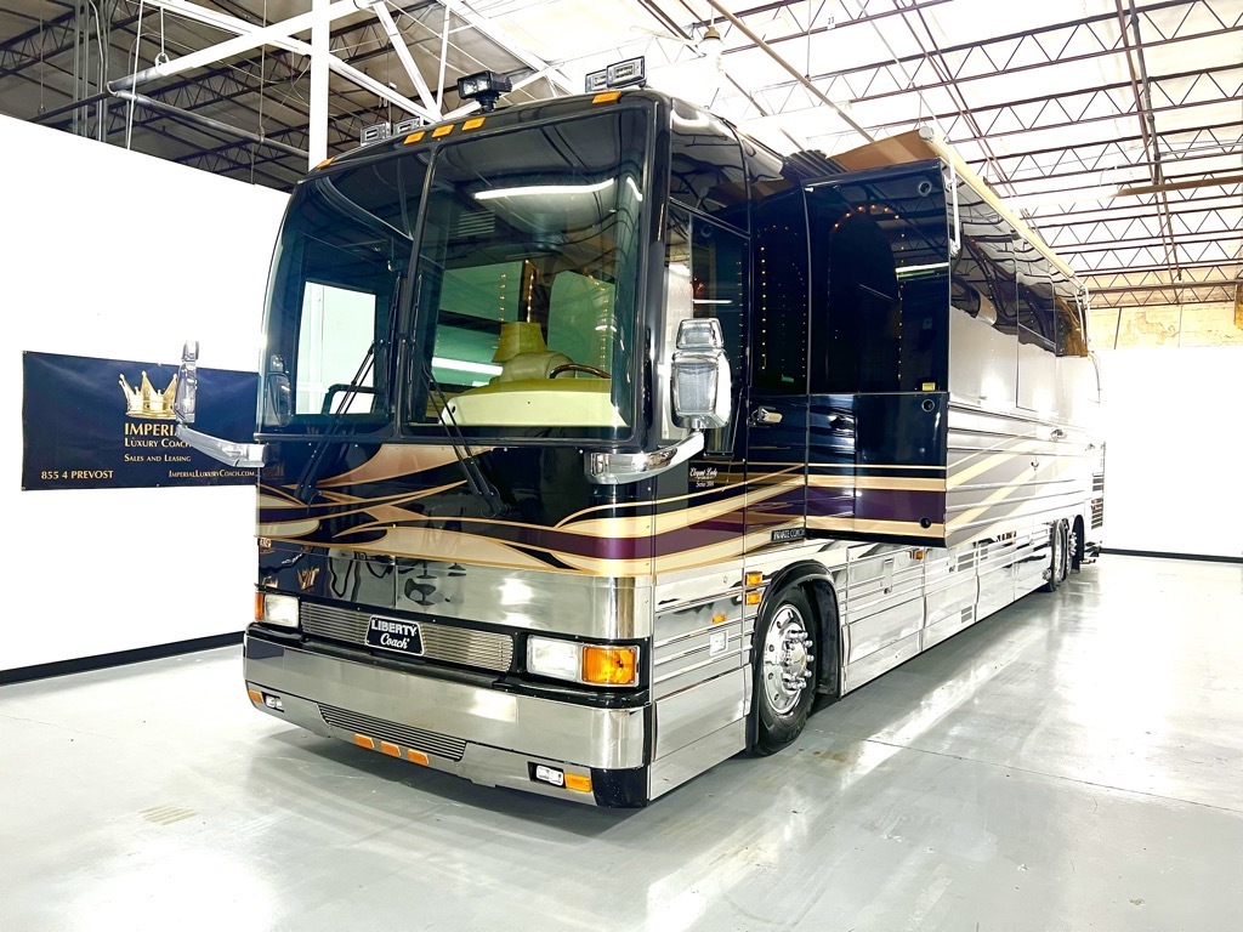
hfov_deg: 67.3
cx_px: 622
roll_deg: -1.5
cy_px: 466
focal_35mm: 26
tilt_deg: -2.3
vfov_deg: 53.1
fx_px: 934
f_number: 1.5
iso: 100
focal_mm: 5.7
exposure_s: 1/60
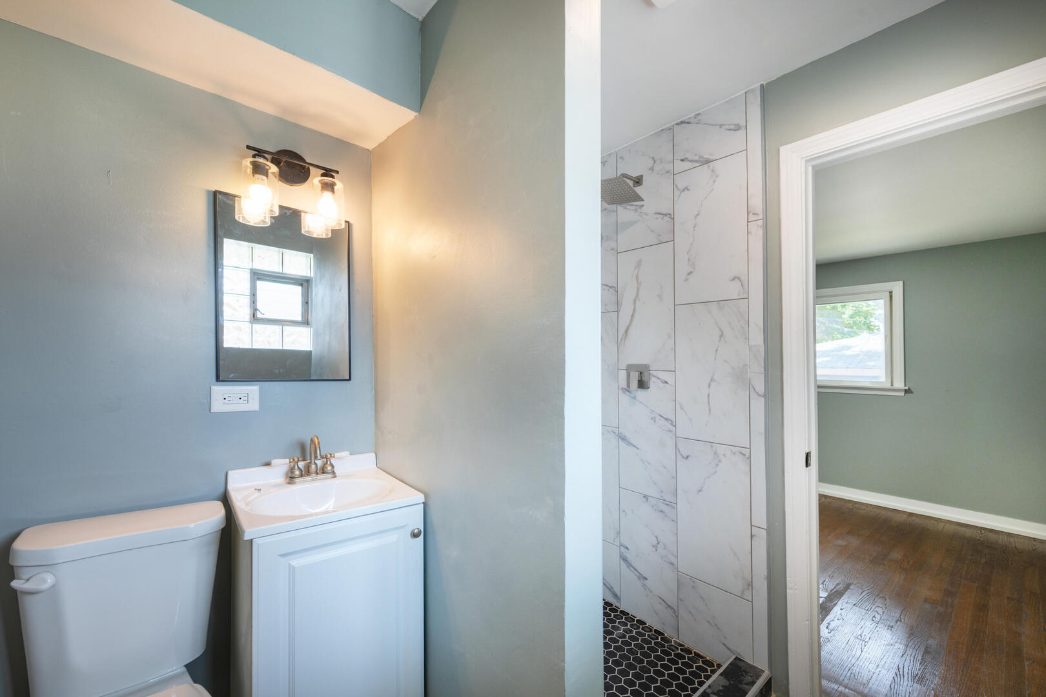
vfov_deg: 81.2
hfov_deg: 104.3
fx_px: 407
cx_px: 523
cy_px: 348
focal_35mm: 14
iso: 160
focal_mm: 14
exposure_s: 1/15
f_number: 8
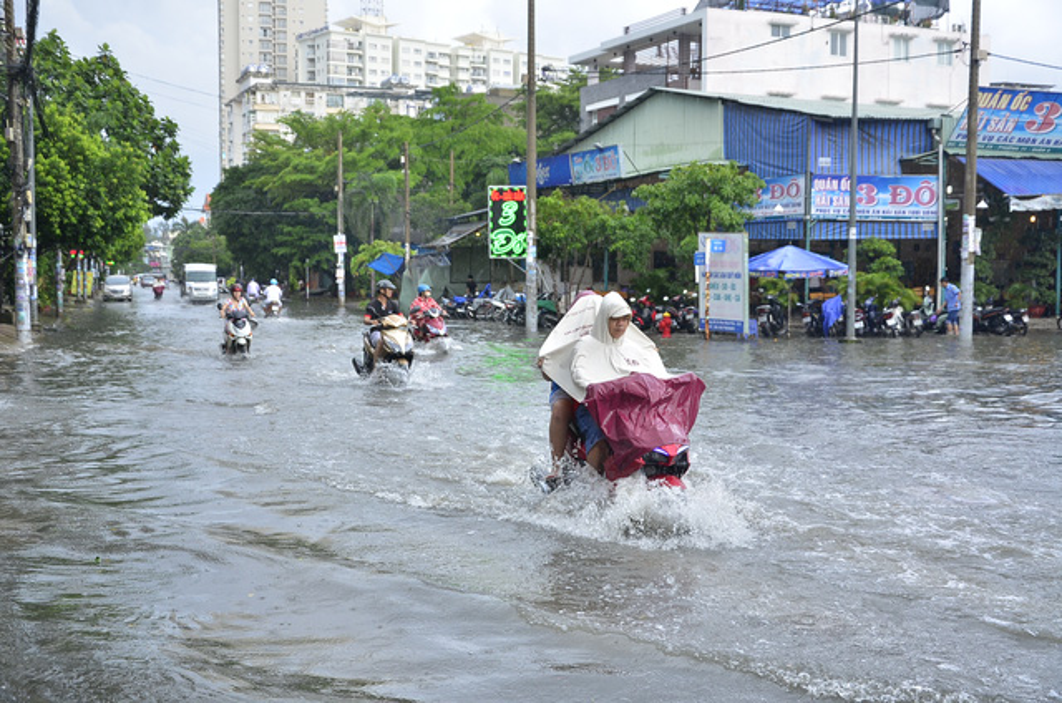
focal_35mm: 45
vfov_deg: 29.7
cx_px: 531
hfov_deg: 43.7
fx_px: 1325
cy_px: 352
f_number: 4.2
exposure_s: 1/250
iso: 400
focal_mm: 30
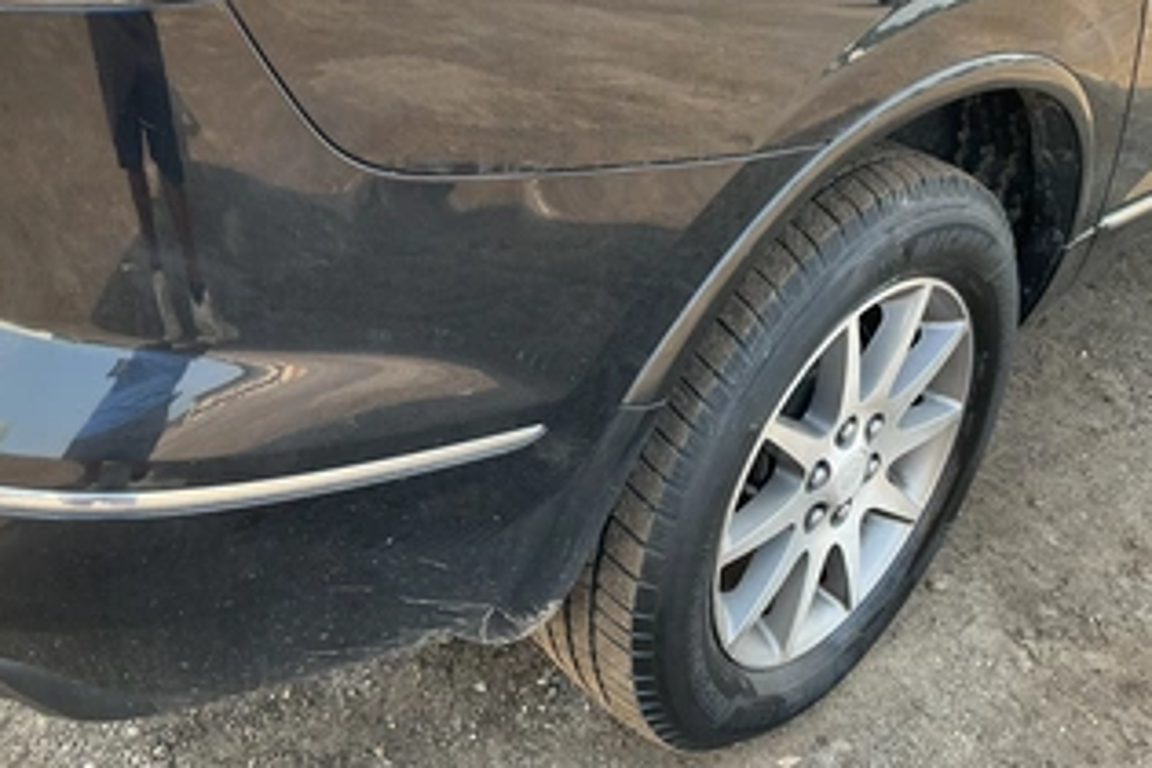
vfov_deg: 35.5
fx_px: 1184
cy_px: 249
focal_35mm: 37
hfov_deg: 51.9
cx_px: 545
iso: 25
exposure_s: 1/122
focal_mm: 3
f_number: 1.8
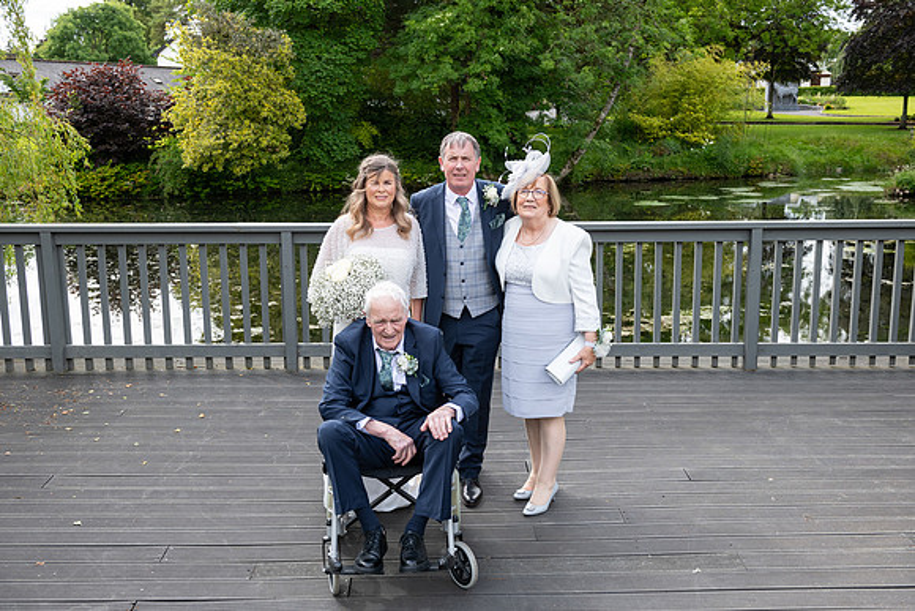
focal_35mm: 36
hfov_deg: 53.1
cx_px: 458
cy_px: 306
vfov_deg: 36.9
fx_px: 915
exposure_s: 1/200
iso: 160
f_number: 5.6
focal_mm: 36
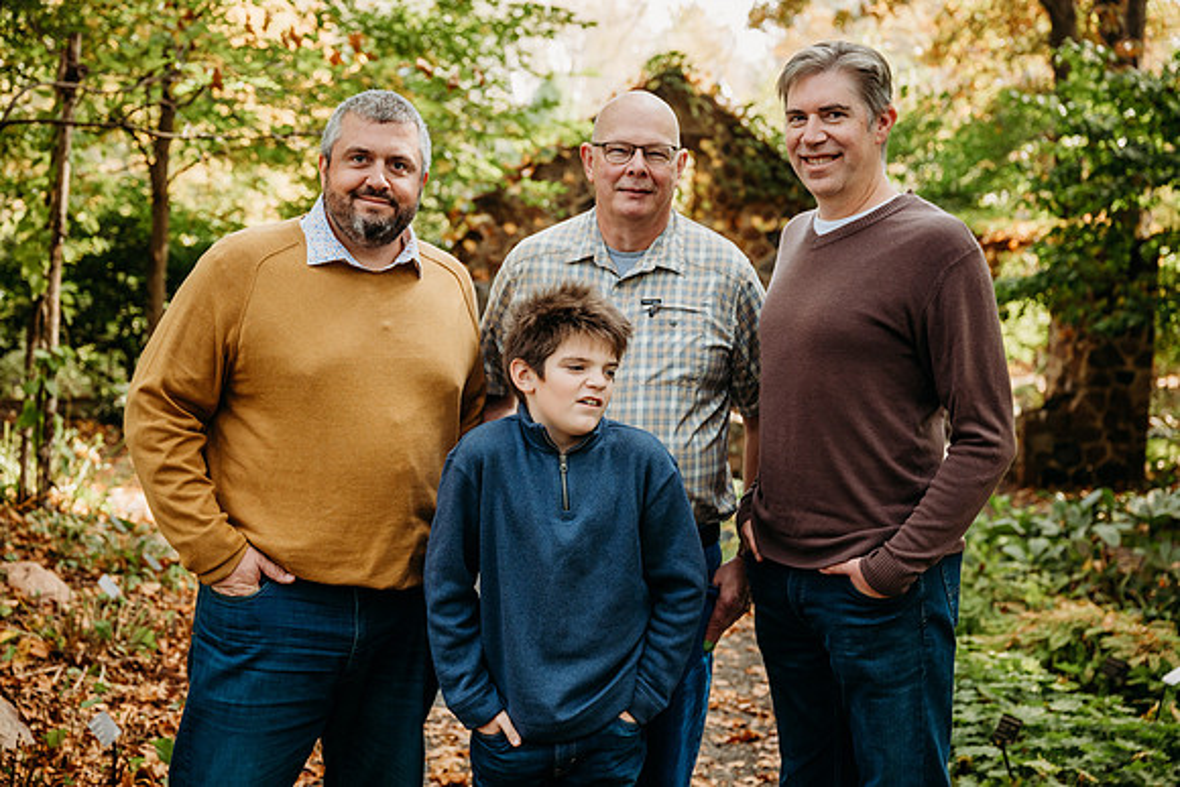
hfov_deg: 38.2
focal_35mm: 52
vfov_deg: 26.0
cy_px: 394
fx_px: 1705
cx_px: 590
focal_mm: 52
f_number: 4
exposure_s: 1/320
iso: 500
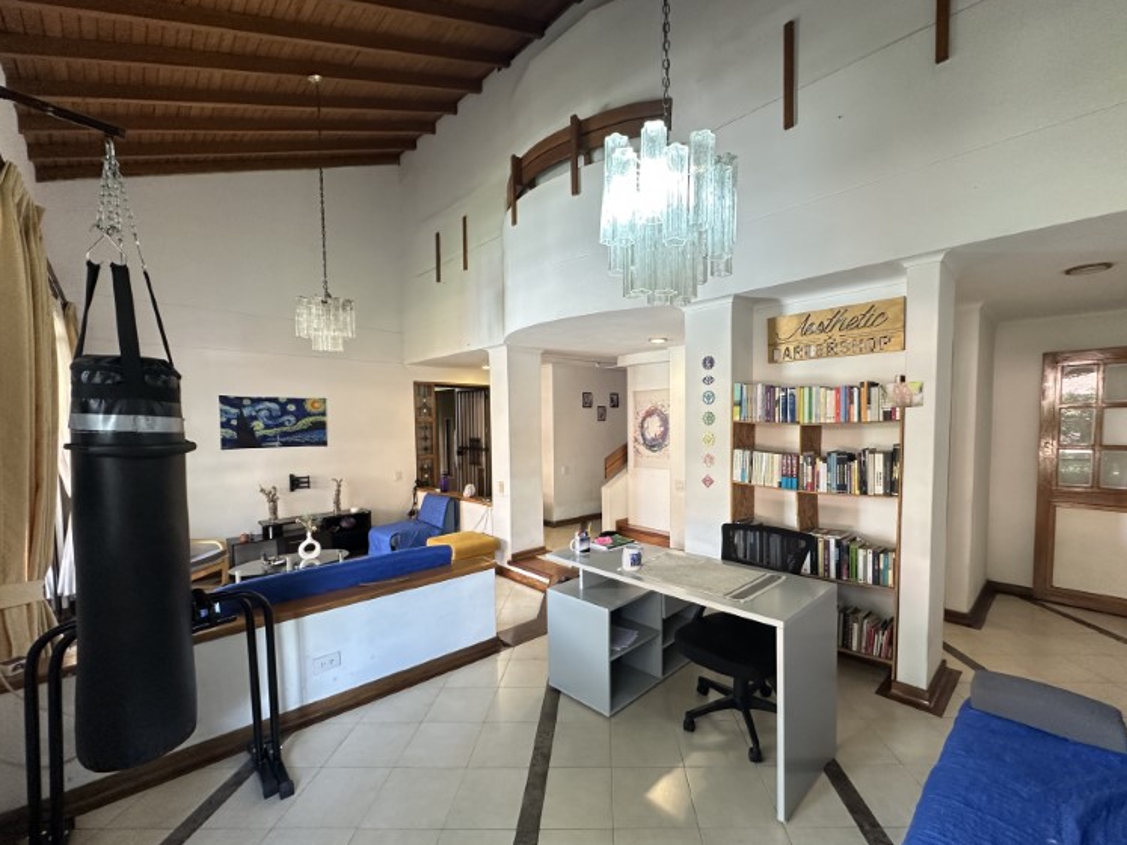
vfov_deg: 81.6
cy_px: 448
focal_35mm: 15
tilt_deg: -3.0
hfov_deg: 98.0
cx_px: 602
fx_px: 488
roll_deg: -0.7
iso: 250
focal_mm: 2.22
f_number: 2.2
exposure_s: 1/60
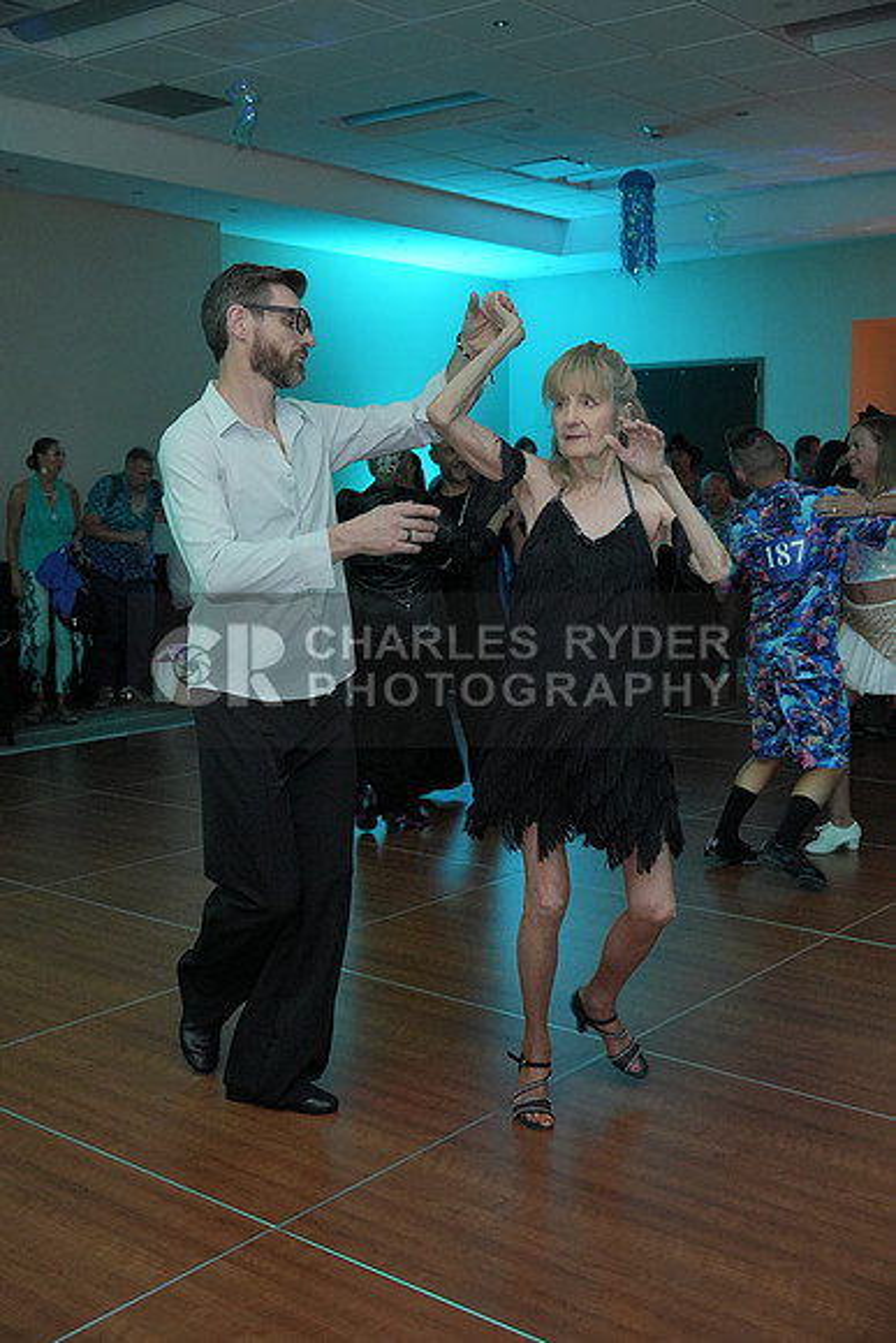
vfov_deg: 48.4
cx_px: 448
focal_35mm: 40
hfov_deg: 33.4
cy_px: 672
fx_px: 1492
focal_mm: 40
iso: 3200
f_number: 4
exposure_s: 1/200
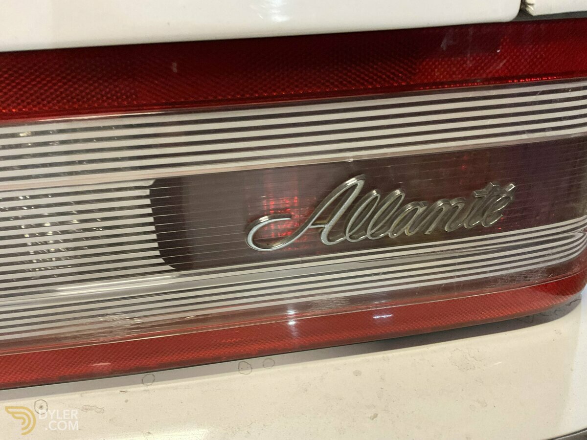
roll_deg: -2.4
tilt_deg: -43.3
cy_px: 220
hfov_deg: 61.7
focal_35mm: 29
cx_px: 294
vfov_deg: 48.2
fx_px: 492
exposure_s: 1/60
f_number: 1.8
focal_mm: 3
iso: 250
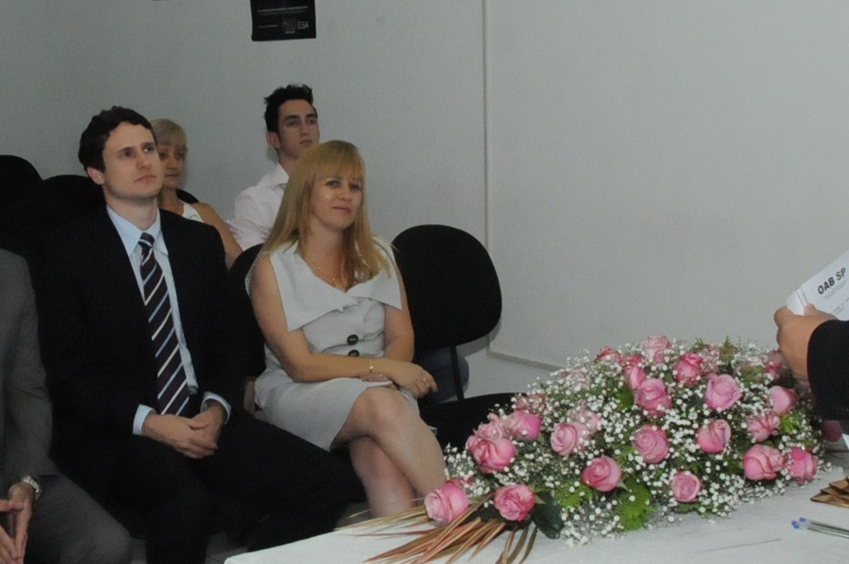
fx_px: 1437
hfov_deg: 32.6
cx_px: 268
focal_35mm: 61
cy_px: 220
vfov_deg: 22.2
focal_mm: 18
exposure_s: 1/250
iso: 3200
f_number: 9
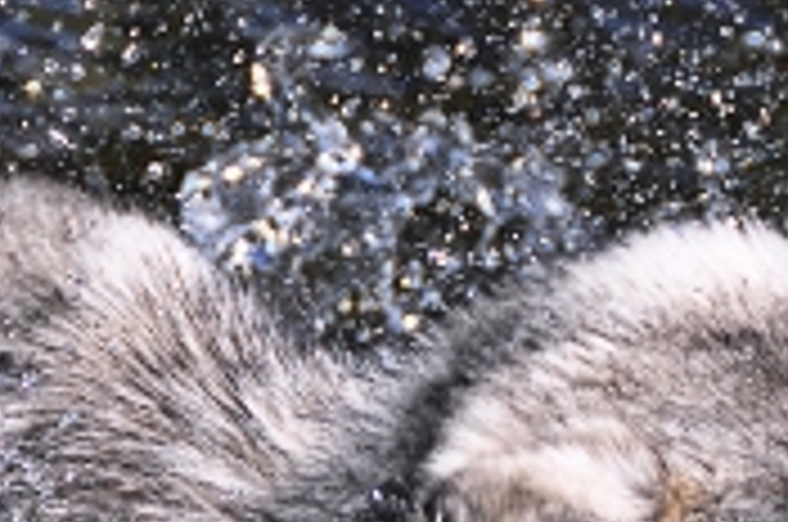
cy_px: 598
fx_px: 29605
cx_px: 462
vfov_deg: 1.0
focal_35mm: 1355
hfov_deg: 1.5
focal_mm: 300
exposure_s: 1/2000
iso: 800
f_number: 8
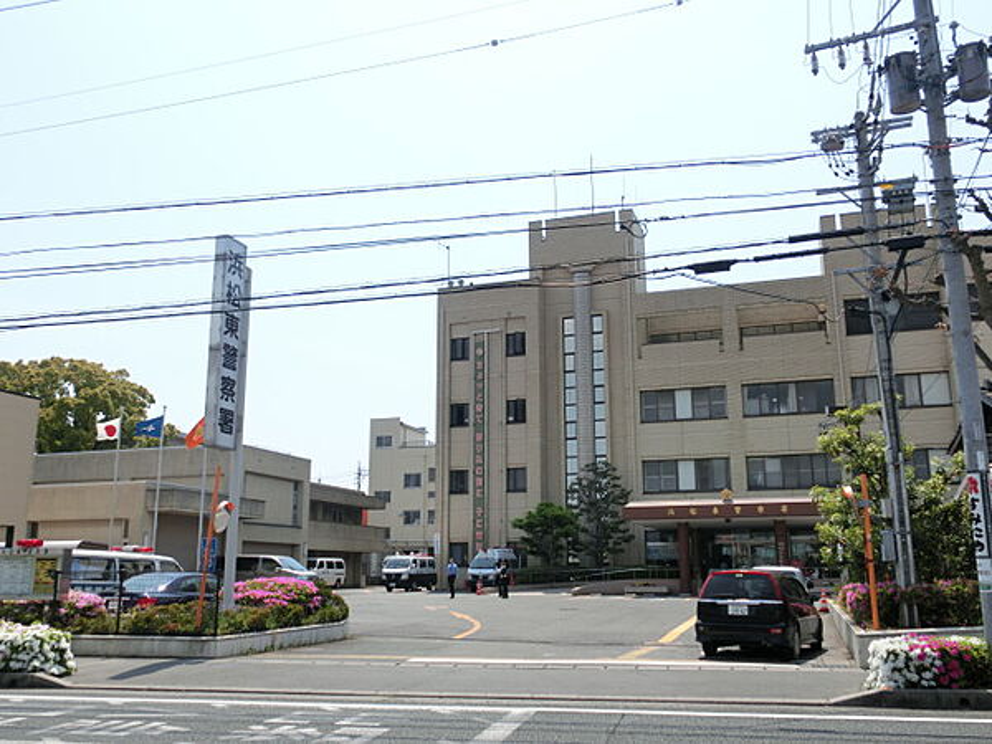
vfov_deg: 46.8
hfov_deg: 60.0
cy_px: 372
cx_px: 496
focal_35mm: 30
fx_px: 860
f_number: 3.5
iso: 80
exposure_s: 1/1000
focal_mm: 5.36
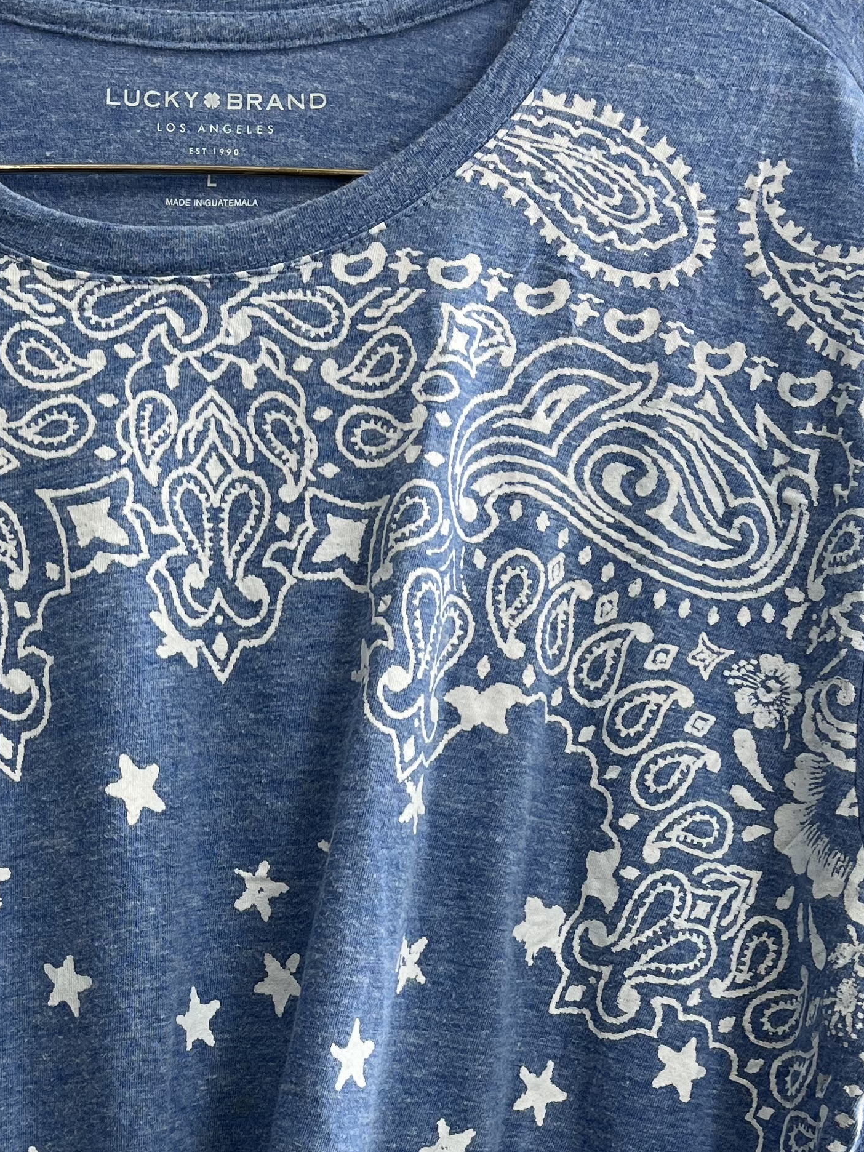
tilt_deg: -3.3
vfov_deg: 33.4
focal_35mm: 56
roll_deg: -0.1
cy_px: 919
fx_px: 1864
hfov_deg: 25.7
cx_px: 176
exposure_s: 1/150
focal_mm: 5.1
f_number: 1.6
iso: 32
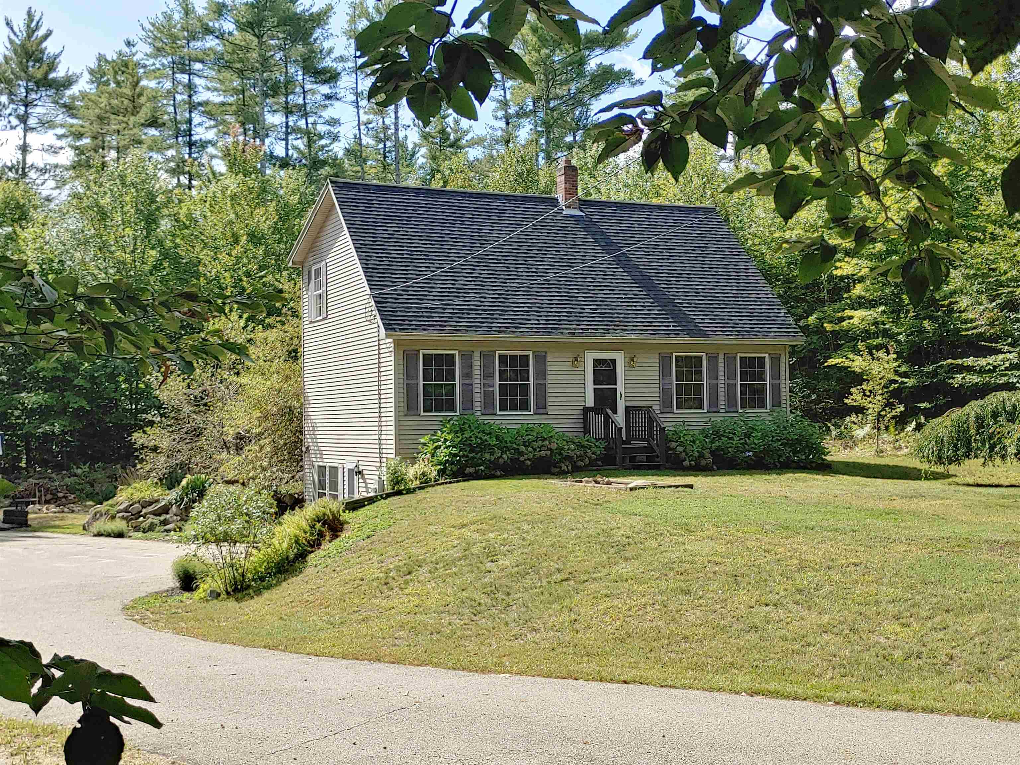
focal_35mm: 41
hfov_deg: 45.8
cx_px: 510
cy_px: 382
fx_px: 1208
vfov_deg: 35.1
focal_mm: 4.36
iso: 50
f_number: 1.8
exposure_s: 1/1333
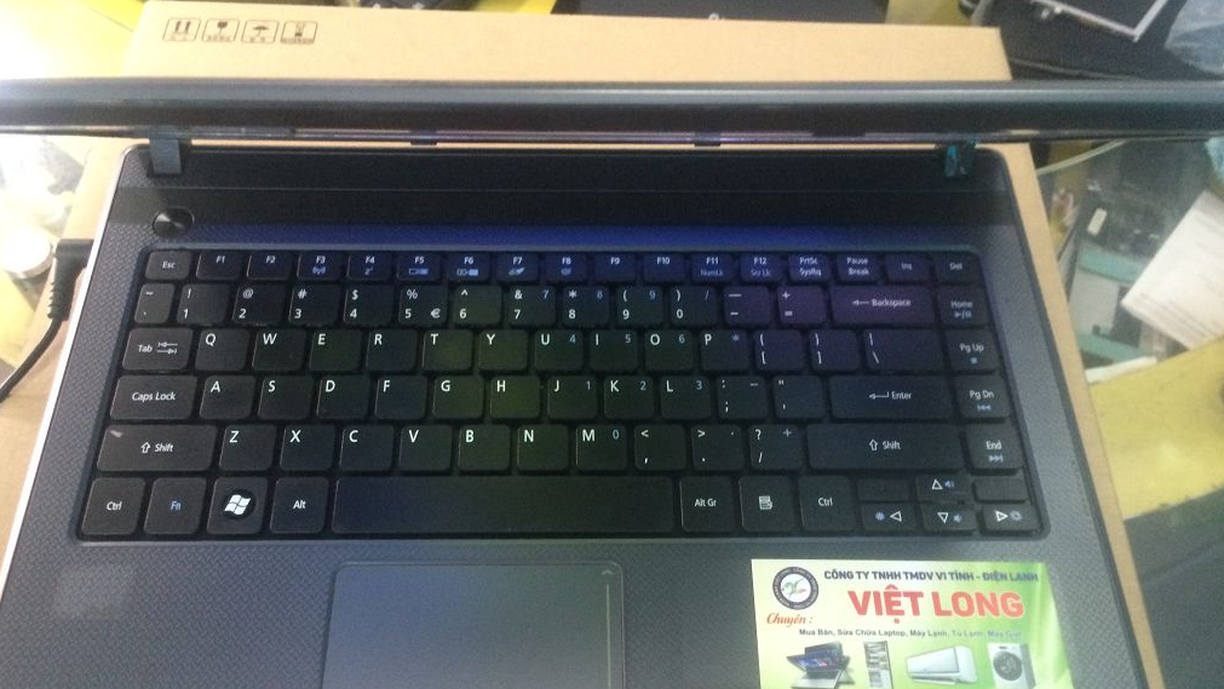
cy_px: 409
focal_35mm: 32
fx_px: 1039
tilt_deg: -58.6
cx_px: 614
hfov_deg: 61.0
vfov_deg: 36.6
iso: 320
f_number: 2.2
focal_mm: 4.15
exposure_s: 1/15
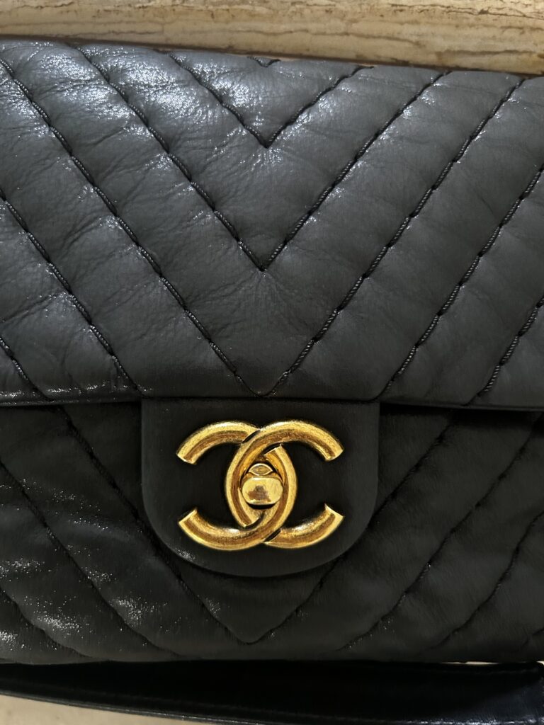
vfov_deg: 67.3
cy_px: 362
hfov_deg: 53.1
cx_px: 272
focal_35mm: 26
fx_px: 545
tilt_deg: -59.5
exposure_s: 1/32
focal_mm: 5.7
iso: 640
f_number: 1.5
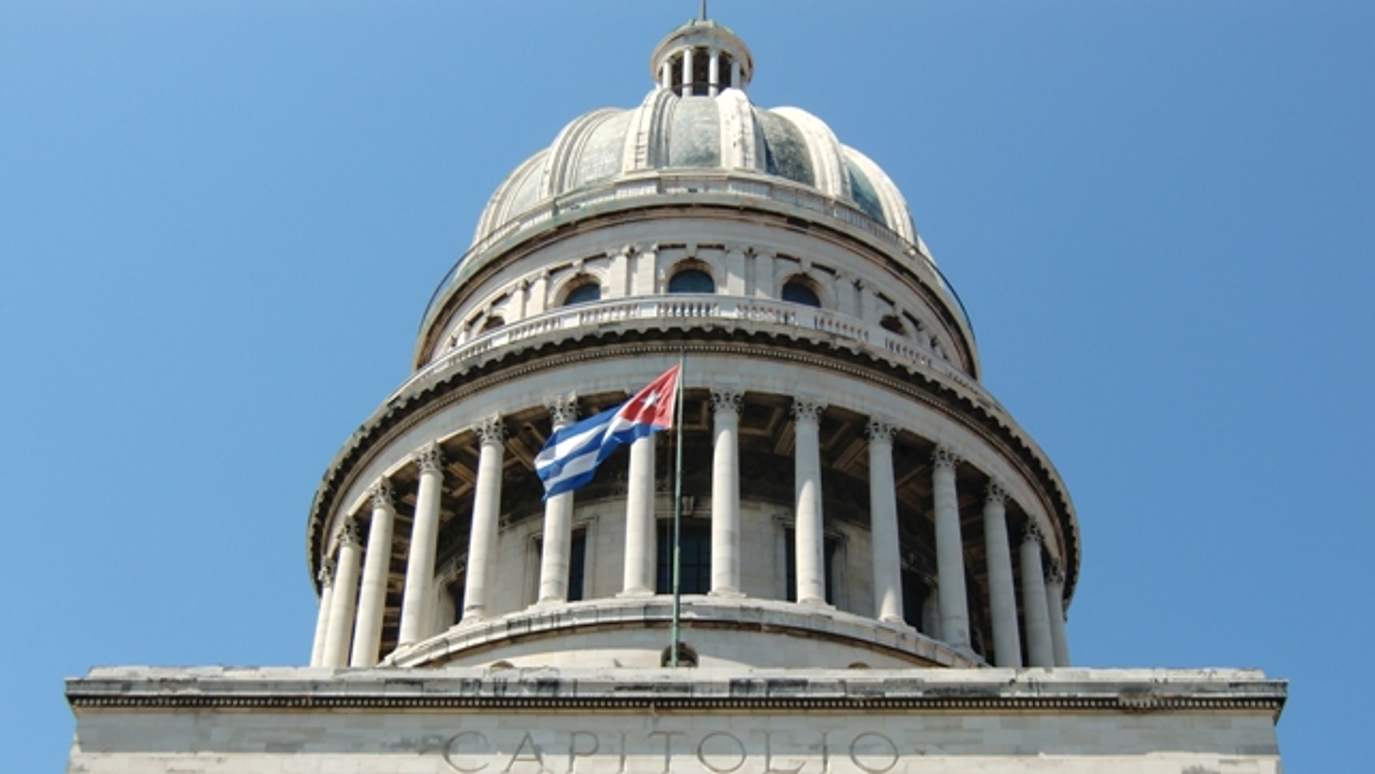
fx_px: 1896
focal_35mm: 52
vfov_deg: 23.0
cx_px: 696
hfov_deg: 39.9
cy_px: 522
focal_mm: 8.4
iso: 64
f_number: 4
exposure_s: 1/640
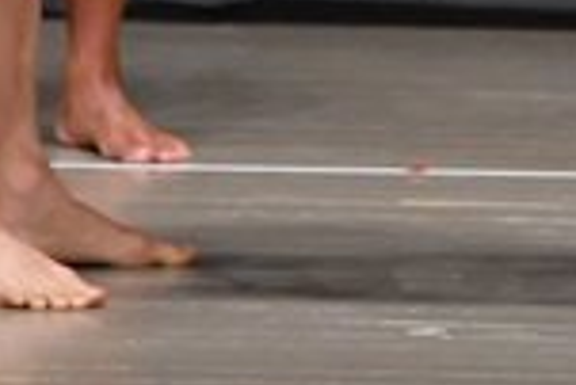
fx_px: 16608
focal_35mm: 1037
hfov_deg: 2.0
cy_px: -476
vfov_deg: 1.3
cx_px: 490
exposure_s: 1/400
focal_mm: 135
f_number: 5.6
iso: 5000
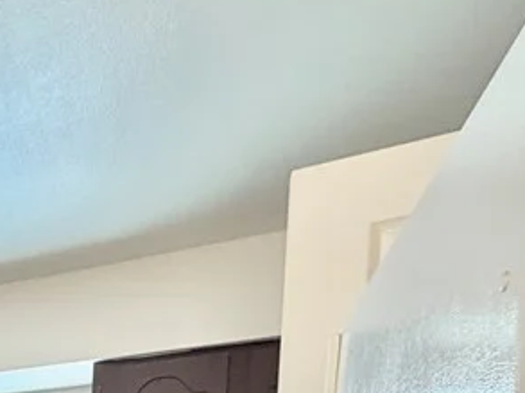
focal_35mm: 49
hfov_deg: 27.0
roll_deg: -2.1
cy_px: 637
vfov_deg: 22.4
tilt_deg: -4.1
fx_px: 742
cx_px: -269
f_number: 2.2
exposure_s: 1/120
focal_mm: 2.22
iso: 320
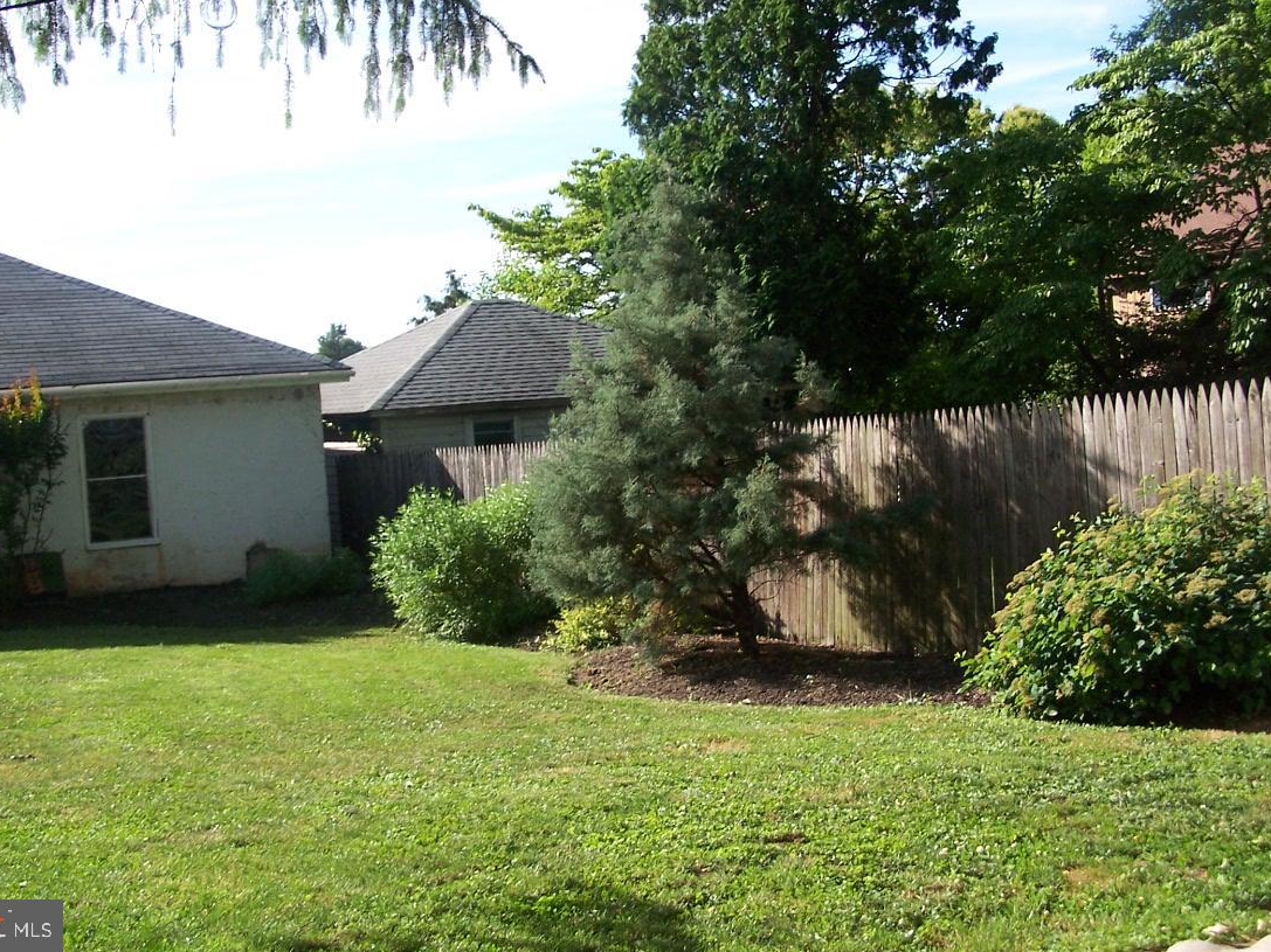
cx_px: 594
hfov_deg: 36.2
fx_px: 1946
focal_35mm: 53
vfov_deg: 27.5
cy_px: 430
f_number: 3.2
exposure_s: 1/500
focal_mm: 8
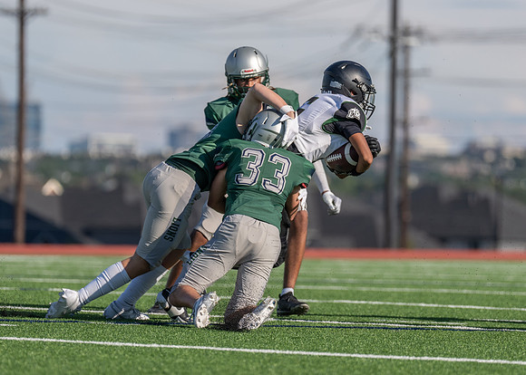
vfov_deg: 4.0
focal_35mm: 356
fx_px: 5315
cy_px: 201
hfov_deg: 5.7
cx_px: 282
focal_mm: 200
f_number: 2.8
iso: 100
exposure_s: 1/2500
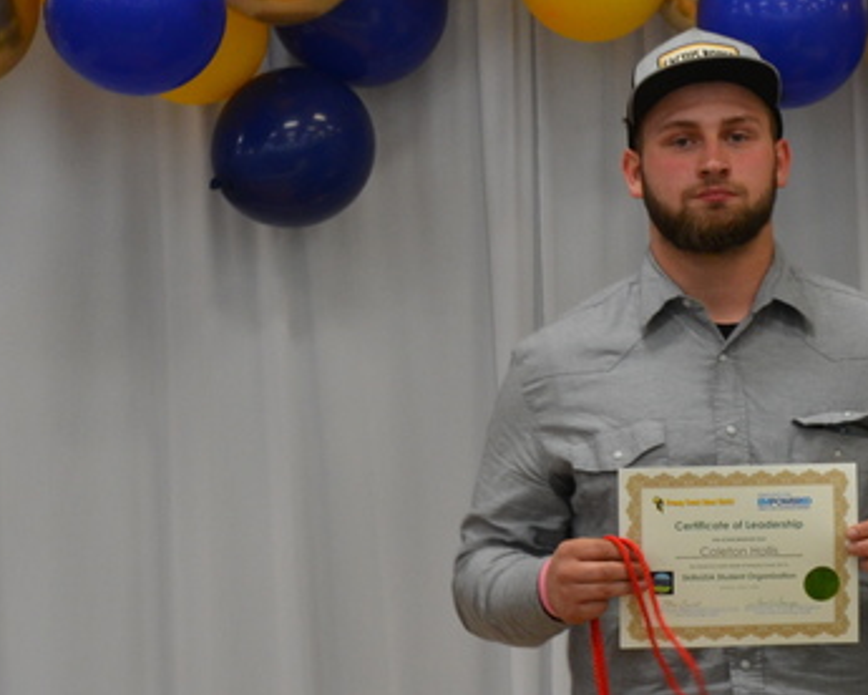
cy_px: 463
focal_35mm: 484
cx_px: 725
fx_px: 12434
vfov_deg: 3.2
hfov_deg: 4.0
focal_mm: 116
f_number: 5.6
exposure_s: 1/30
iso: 800
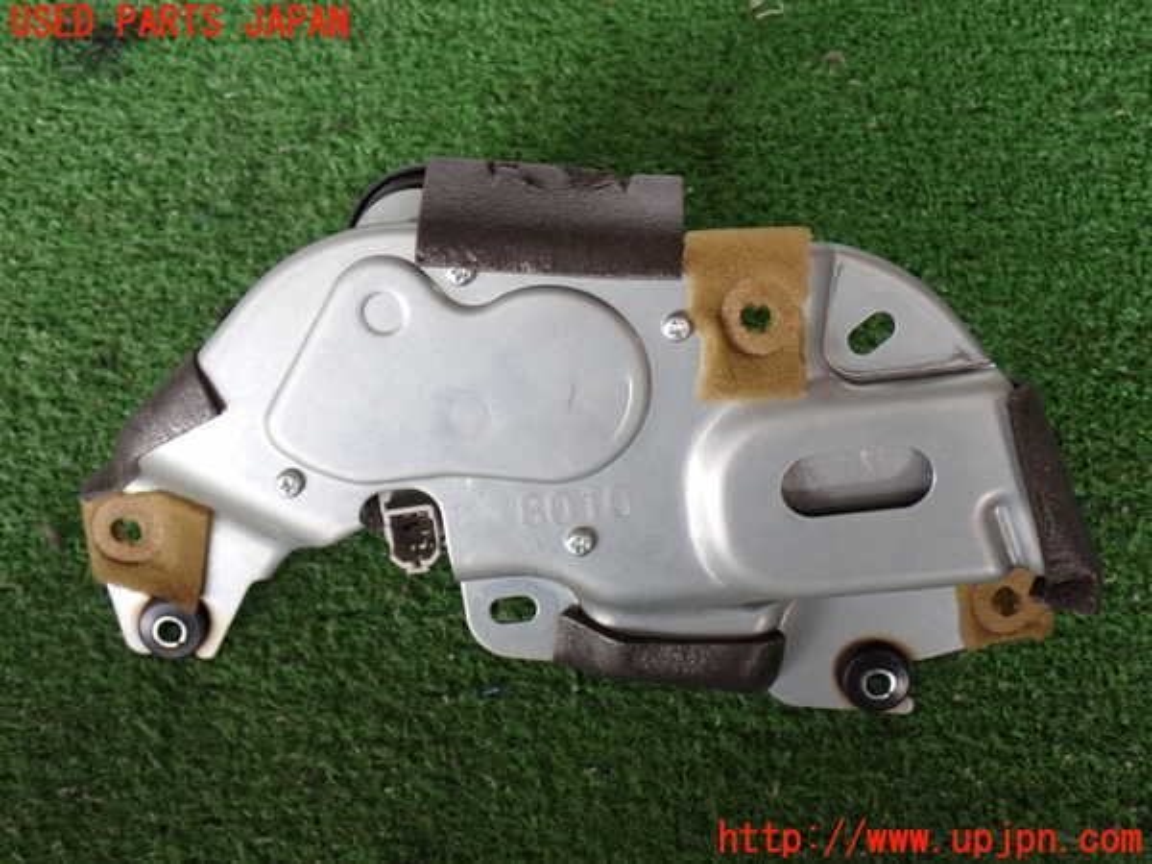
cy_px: 432
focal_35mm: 47
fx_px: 1564
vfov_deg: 30.9
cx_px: 576
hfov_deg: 40.4
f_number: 3.1
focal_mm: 8.4
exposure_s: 1/50
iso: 200
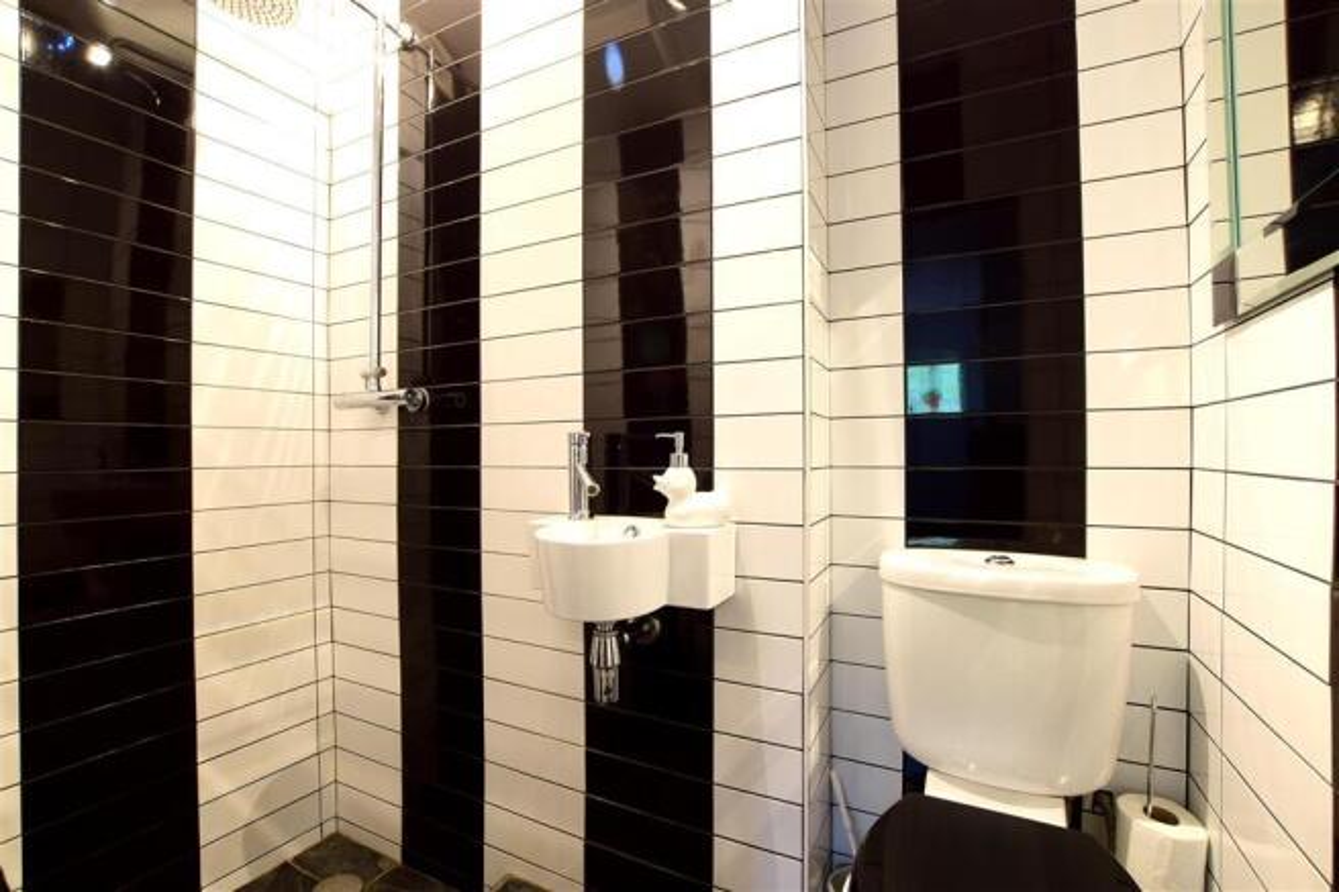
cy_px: 446
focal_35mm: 15
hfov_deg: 100.4
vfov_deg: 77.3
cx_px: 670
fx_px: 558
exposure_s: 1/4
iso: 400
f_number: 8
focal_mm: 10
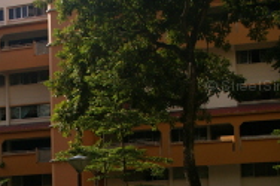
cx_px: 19
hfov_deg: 24.8
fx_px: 614
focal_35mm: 79
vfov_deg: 16.7
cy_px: 202
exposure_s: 1/1500
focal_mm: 18
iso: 400
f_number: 6.7
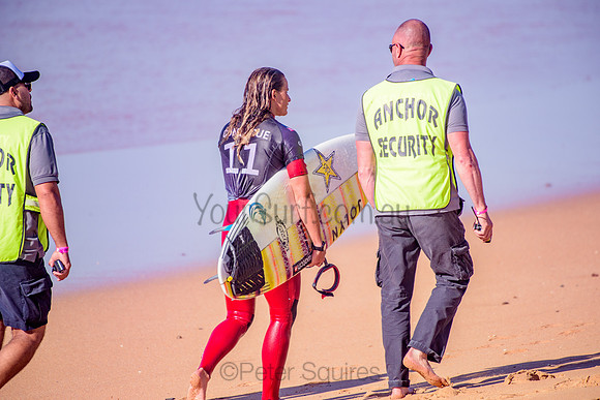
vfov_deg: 2.8
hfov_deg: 4.1
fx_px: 8335
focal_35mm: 500
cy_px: 200
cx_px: 300
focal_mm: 500
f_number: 5.6
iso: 220
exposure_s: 1/1600
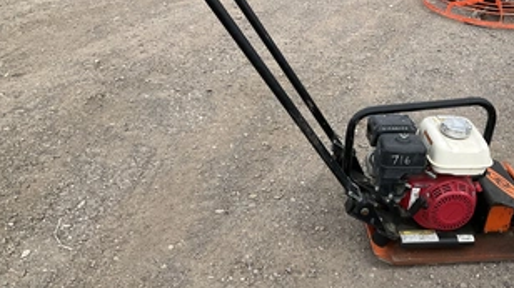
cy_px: 168
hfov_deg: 48.9
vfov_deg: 28.9
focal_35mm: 41
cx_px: 327
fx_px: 559
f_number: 1.8
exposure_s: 1/1015
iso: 25
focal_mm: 3
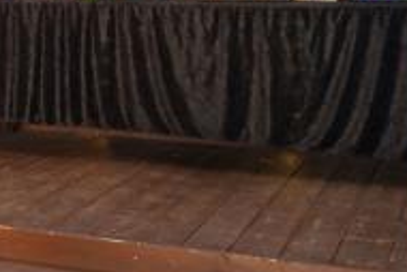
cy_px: 56
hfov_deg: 16.8
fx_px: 1165
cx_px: -300
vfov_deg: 13.3
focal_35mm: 103
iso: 500
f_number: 3.5
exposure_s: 1/60
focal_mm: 28
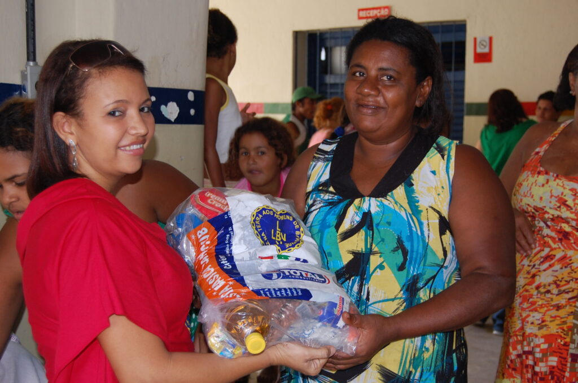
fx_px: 841
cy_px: 192
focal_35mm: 52
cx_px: 289
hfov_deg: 37.9
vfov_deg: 25.7
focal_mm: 35
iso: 400
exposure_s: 1/60
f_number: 4.8
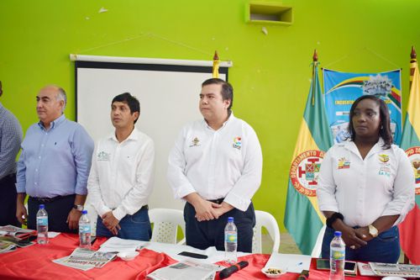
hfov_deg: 55.1
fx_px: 402
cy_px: 140
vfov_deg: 38.3
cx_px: 210
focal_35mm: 34
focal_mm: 23
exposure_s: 1/60
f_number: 4
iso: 450
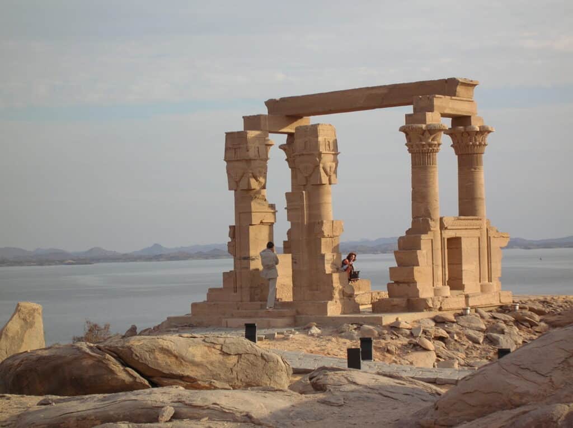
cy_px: 214
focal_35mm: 105
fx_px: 1736
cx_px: 286
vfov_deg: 14.1
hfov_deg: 18.7
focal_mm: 17.4
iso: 50
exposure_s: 1/225
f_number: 4.9
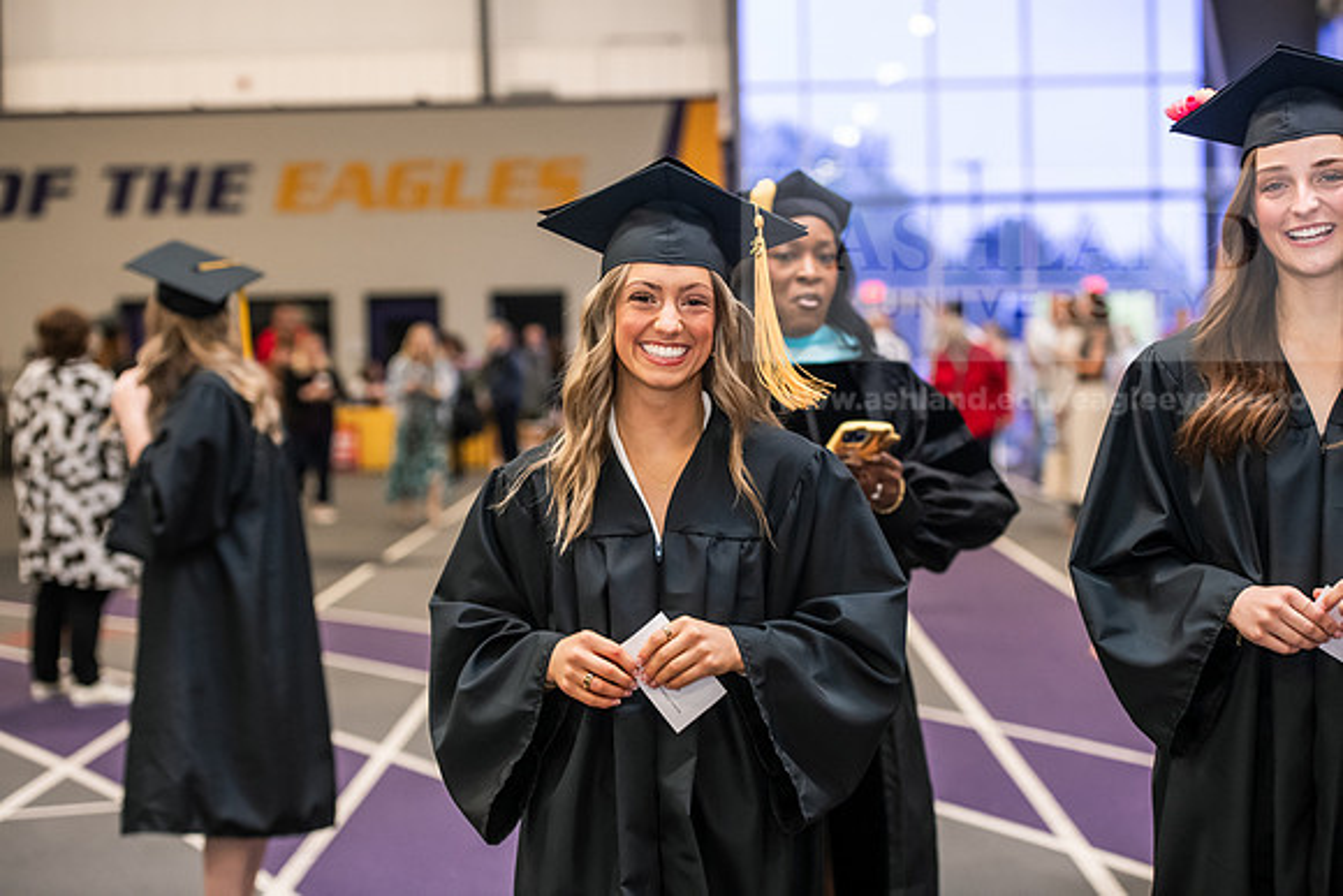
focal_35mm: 82
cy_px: 448
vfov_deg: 16.7
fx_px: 3060
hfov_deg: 24.8
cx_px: 672
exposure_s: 1/200
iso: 2500
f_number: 3.5
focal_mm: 82
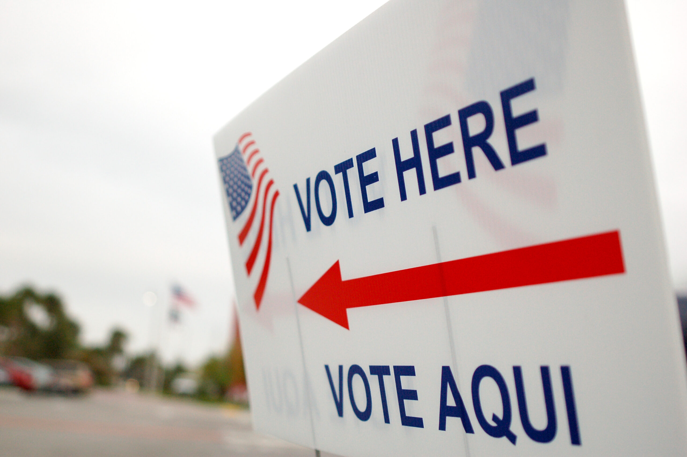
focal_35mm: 51
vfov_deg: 26.4
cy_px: 228
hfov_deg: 38.9
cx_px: 344
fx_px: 972
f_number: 3.2
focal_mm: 34
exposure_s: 1/800
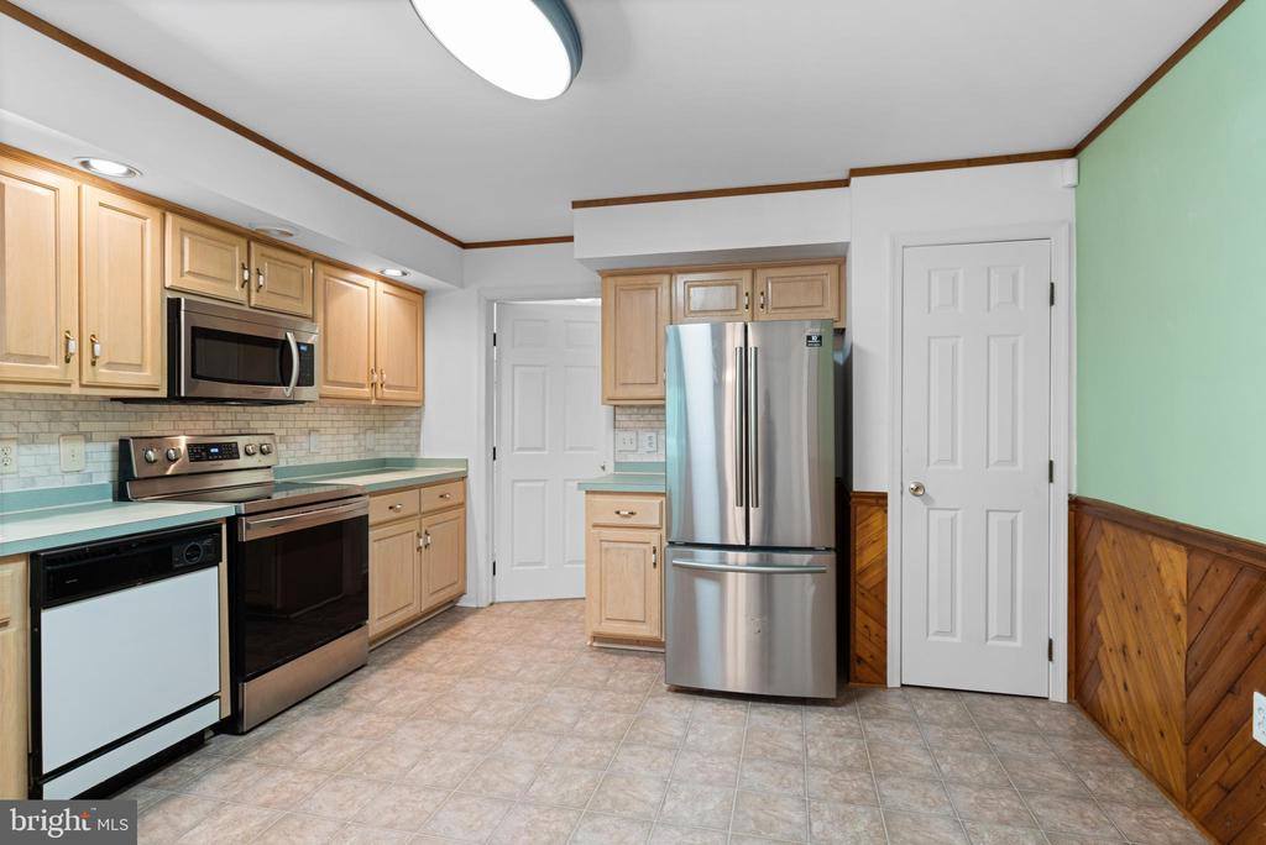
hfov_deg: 90.0
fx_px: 633
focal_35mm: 18
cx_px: 633
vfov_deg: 67.5
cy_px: 422
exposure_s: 1/6
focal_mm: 18
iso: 400
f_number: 6.7
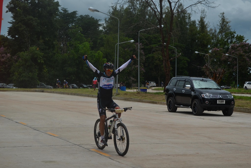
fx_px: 575
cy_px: 84
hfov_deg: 24.6
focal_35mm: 82
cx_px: 126
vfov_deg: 16.6
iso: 400
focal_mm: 55
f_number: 7.1
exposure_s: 1/2000
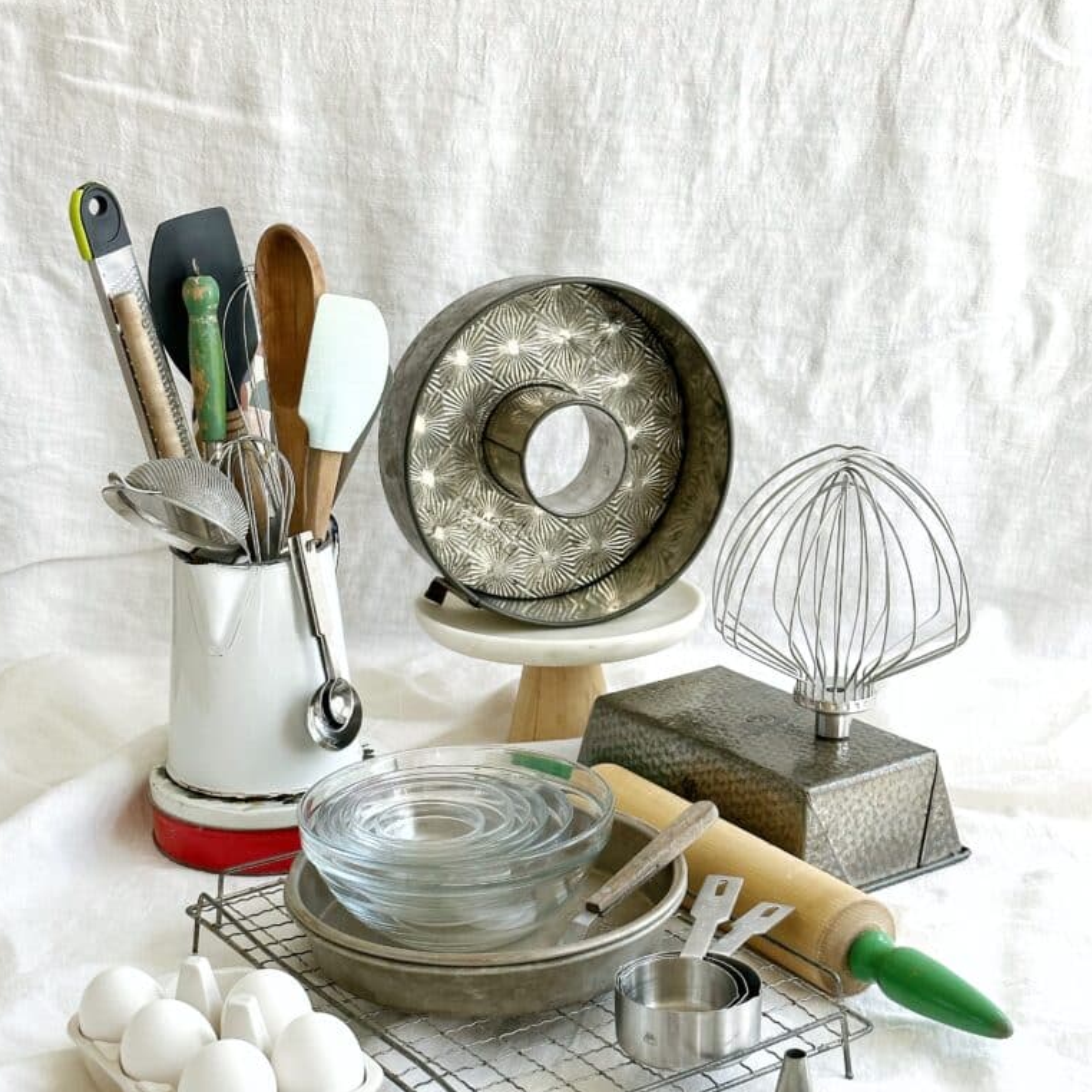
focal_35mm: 57
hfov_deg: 30.0
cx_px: 543
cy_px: 702
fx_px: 2034
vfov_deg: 29.9
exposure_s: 1/252
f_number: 1.78
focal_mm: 6.86
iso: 64
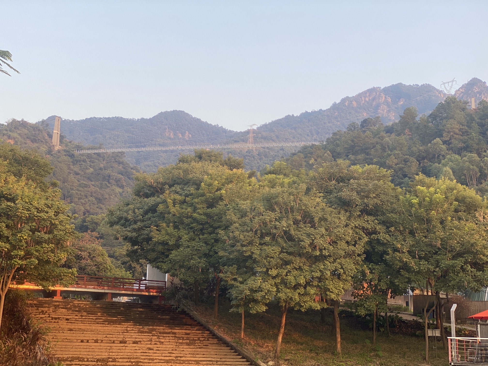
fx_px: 733
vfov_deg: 28.0
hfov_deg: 36.8
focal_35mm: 52
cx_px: 244
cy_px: 183
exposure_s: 1/128
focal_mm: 6
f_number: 2
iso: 20
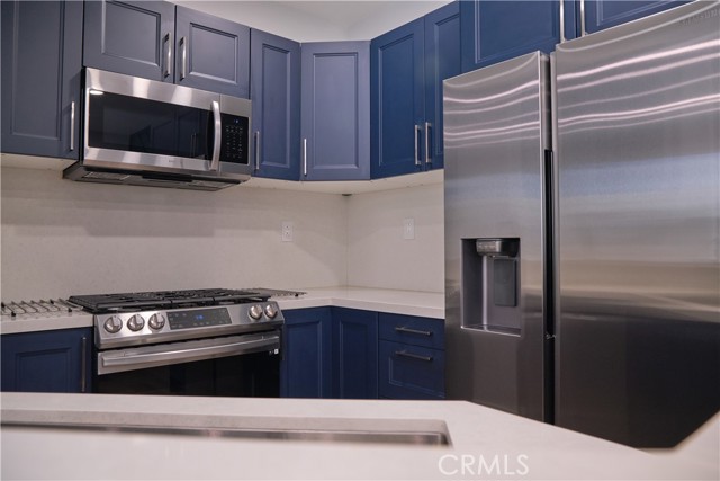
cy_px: 240
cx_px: 360
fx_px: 480
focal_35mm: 24
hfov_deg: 73.7
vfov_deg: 53.2
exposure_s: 1/15
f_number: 4.5
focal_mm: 16
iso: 160
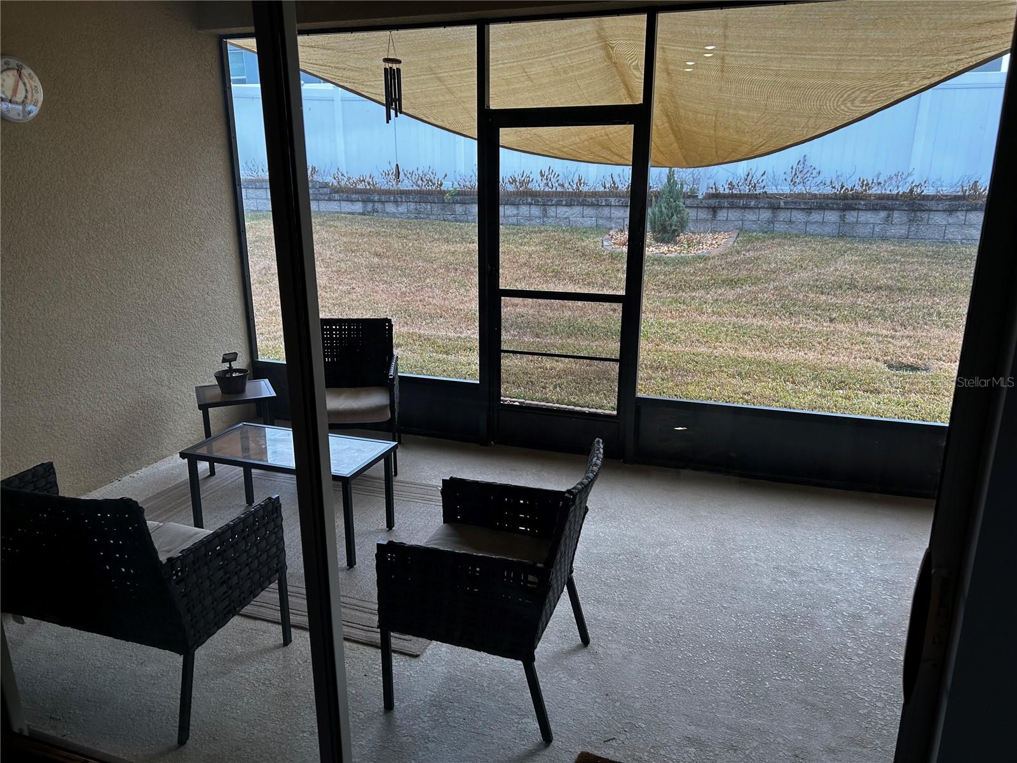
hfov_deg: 67.3
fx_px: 764
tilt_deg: -15.7
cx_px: 508
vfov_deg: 53.1
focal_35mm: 26
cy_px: 382
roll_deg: +0.0
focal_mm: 5.7
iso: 40
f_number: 1.5
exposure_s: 1/120
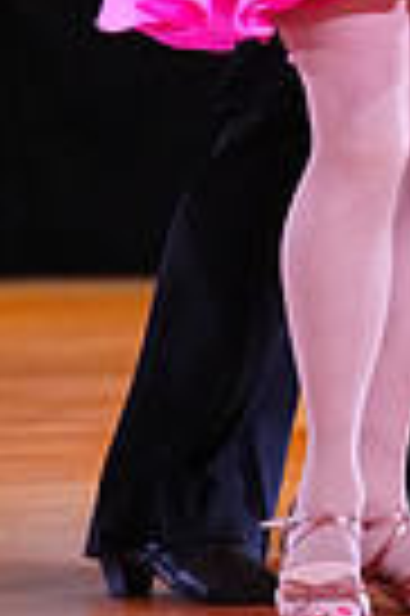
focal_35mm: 437
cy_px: -229
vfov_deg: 4.7
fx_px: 7484
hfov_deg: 3.1
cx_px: 466
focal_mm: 103
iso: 5000
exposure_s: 1/400
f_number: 2.8
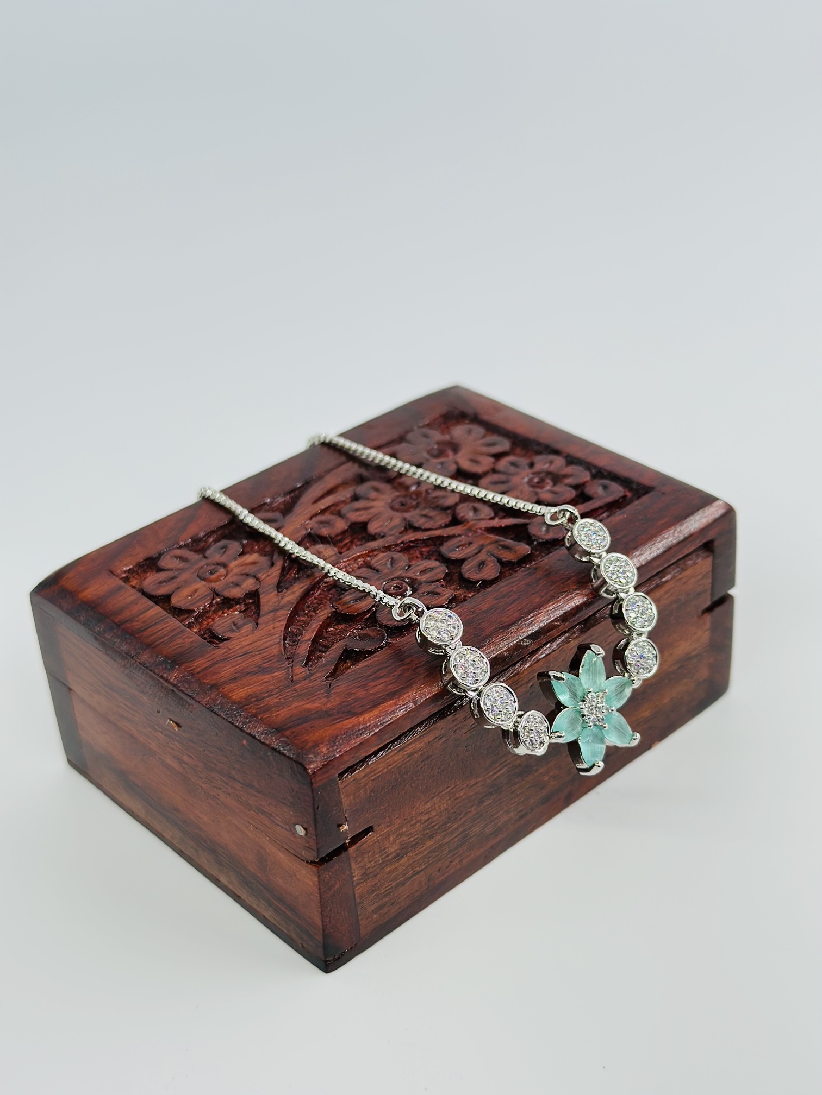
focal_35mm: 48
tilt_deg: -31.8
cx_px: 411
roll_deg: +2.4
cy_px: 548
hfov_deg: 30.3
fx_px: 1520
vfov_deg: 39.7
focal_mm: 6.86
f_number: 1.78
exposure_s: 1/1085
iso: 80
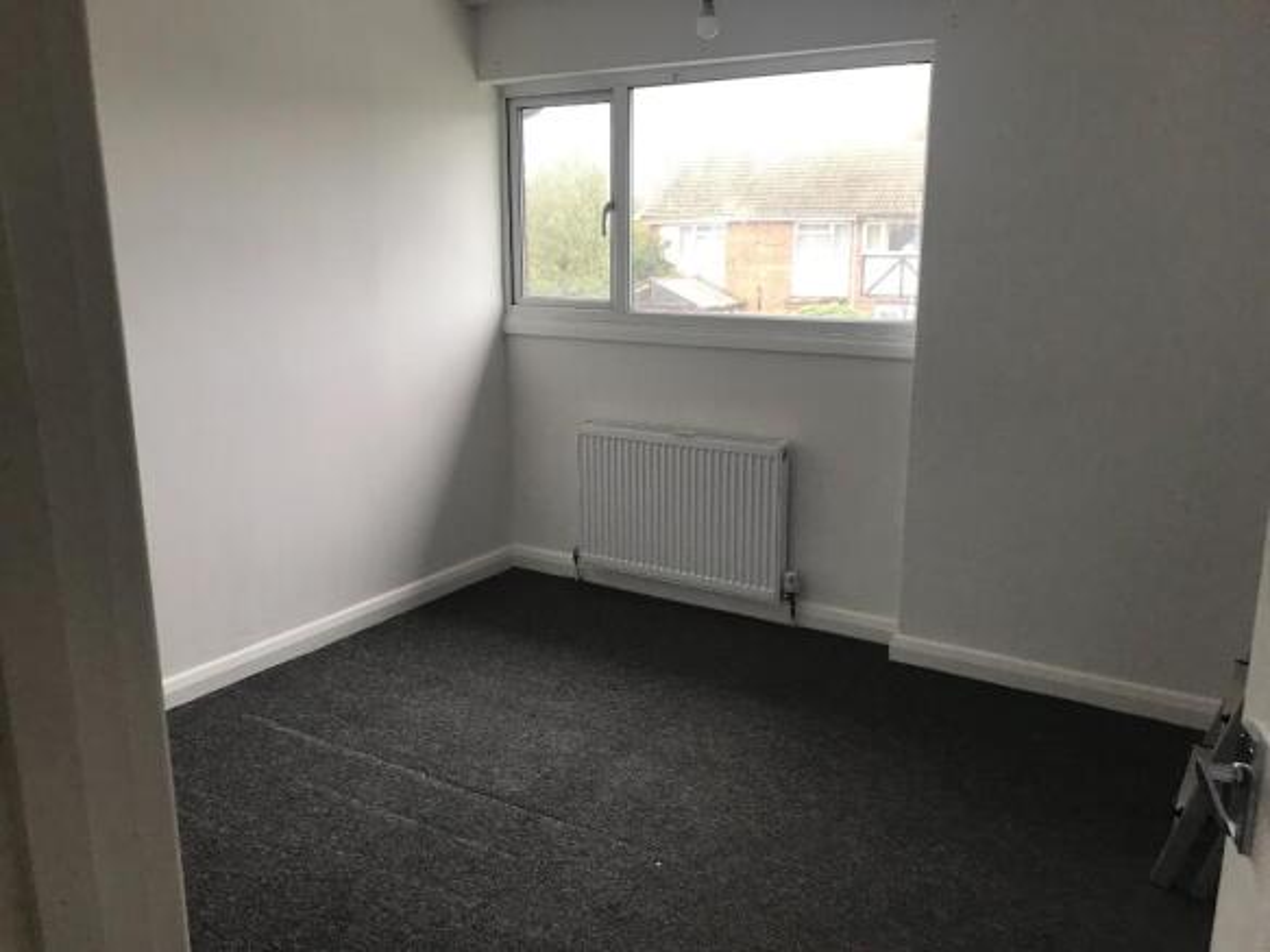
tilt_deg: -13.1
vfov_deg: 49.7
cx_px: 635
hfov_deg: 63.5
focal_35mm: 28
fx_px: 1027
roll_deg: +0.1
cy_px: 476
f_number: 1.8
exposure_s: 1/33
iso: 25
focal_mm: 3.99
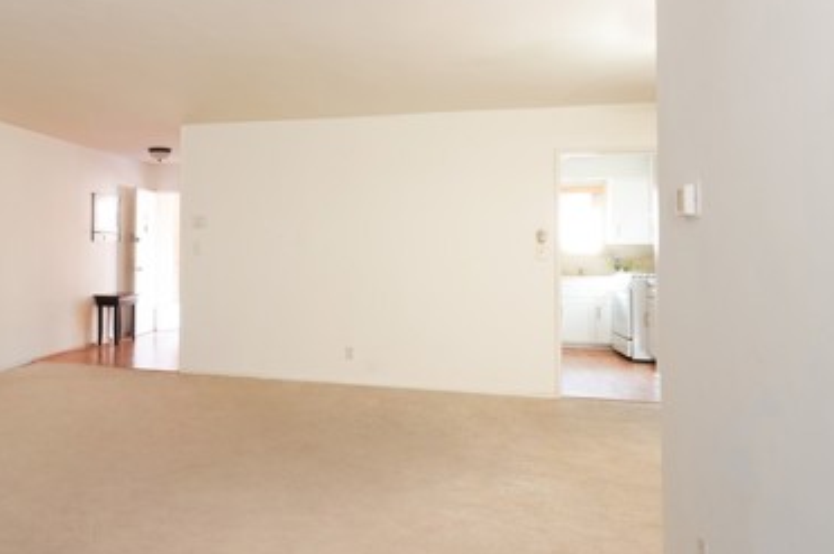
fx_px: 717
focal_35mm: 31
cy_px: 231
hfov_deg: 57.4
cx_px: 211
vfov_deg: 42.1
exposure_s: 8
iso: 100
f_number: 22
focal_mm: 18
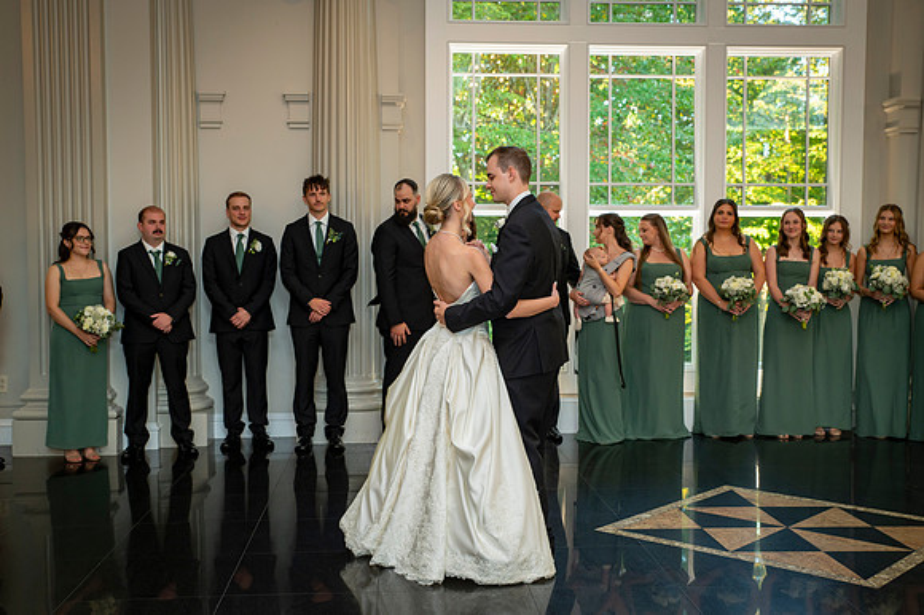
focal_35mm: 43
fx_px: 1093
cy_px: 308
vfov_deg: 31.4
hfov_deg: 45.8
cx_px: 462
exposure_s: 1/60
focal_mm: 42
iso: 800
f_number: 4.5
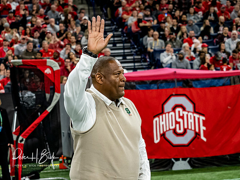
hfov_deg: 15.0
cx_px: 91
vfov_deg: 11.3
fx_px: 909
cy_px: 108
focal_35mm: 131
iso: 2000
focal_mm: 46
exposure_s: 1/1000
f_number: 2.8
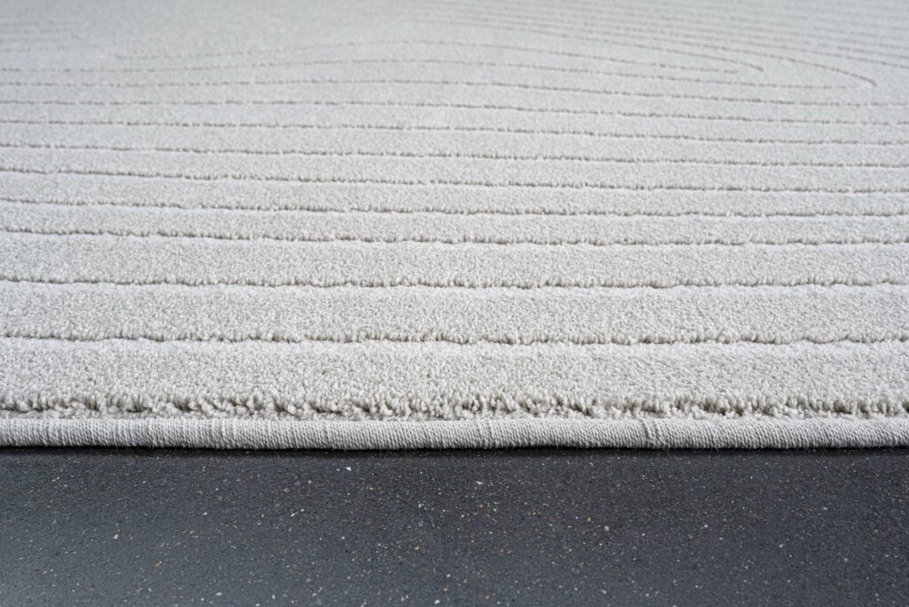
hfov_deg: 54.4
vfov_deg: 37.9
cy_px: 304
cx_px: 454
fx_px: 884
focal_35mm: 35
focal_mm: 35
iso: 64
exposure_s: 1.6
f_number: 16
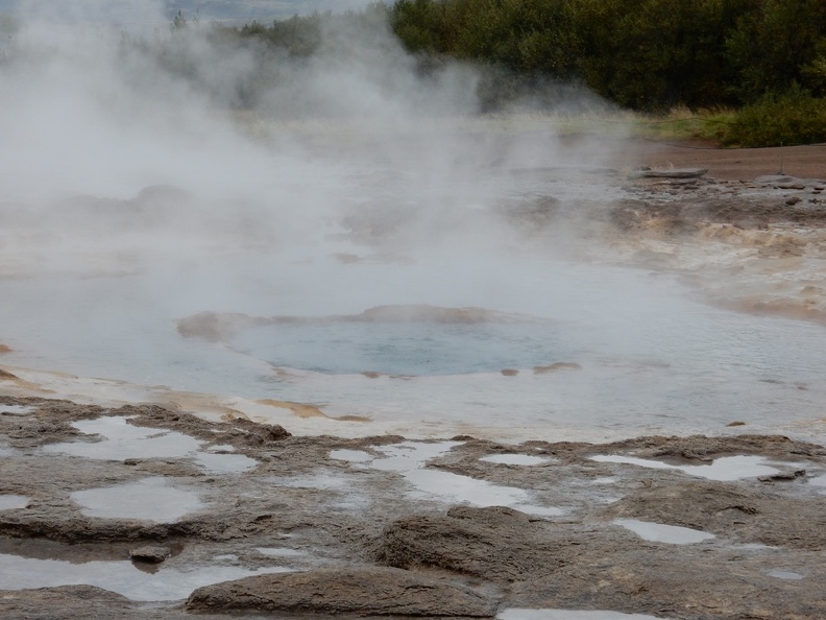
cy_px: 310
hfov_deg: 23.3
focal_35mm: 84
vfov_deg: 17.6
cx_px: 413
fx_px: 2004
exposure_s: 1/250
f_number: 5
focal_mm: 14.9
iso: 125
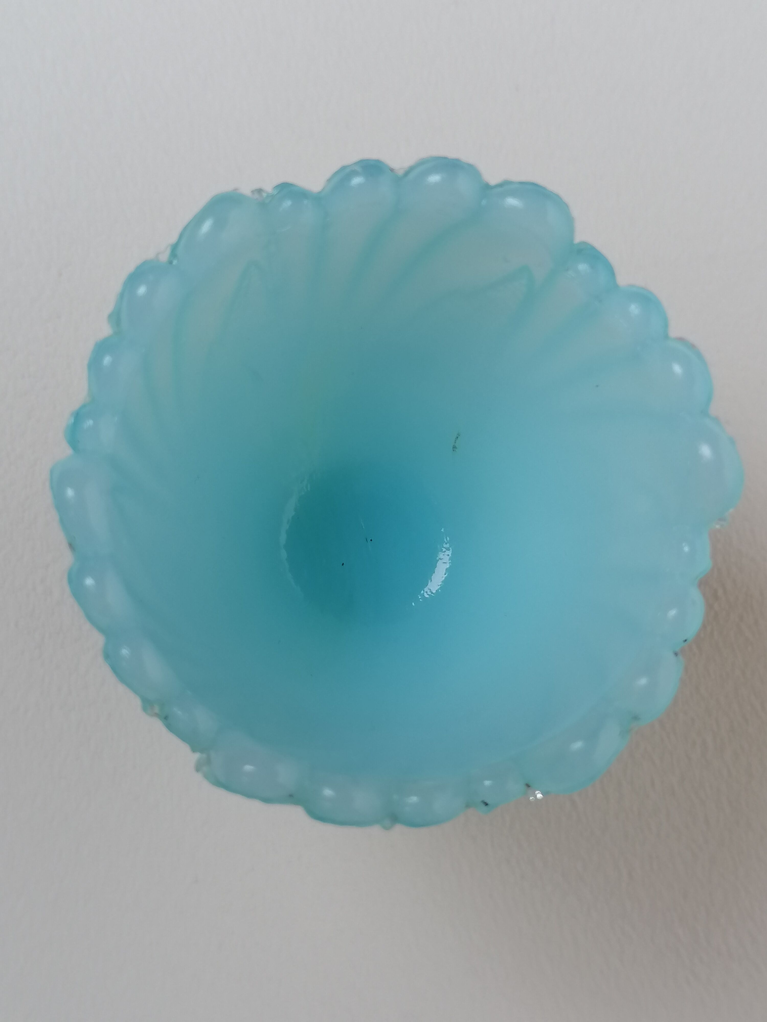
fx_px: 1595
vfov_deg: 35.5
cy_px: 511
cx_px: 384
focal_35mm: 54
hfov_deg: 27.0
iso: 100
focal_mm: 4.75
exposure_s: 1/60
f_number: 1.8
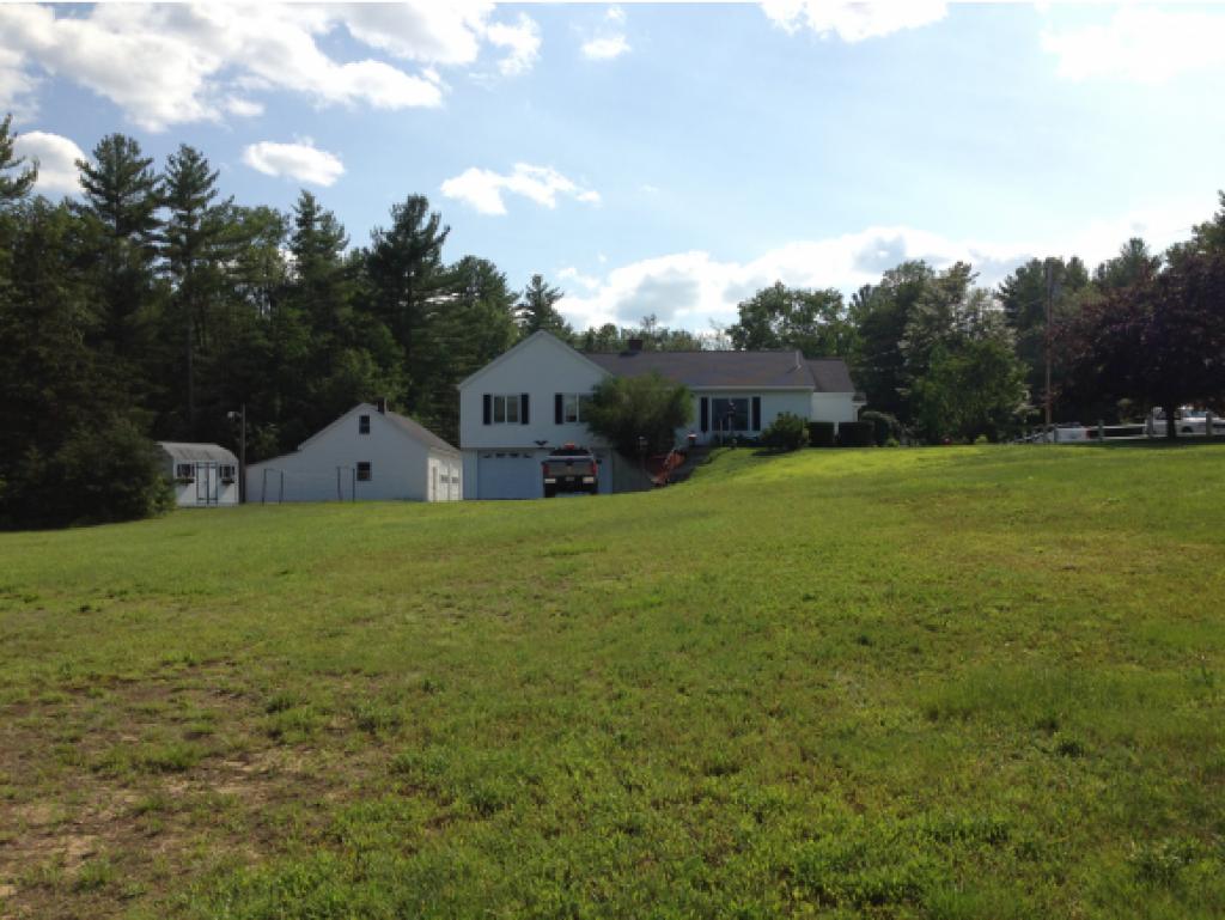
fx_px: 1168
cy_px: 460
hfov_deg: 55.3
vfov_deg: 43.0
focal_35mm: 33
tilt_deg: +3.2
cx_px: 612
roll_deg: +0.1
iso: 50
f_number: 2.4
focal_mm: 4.12
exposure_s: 1/1938
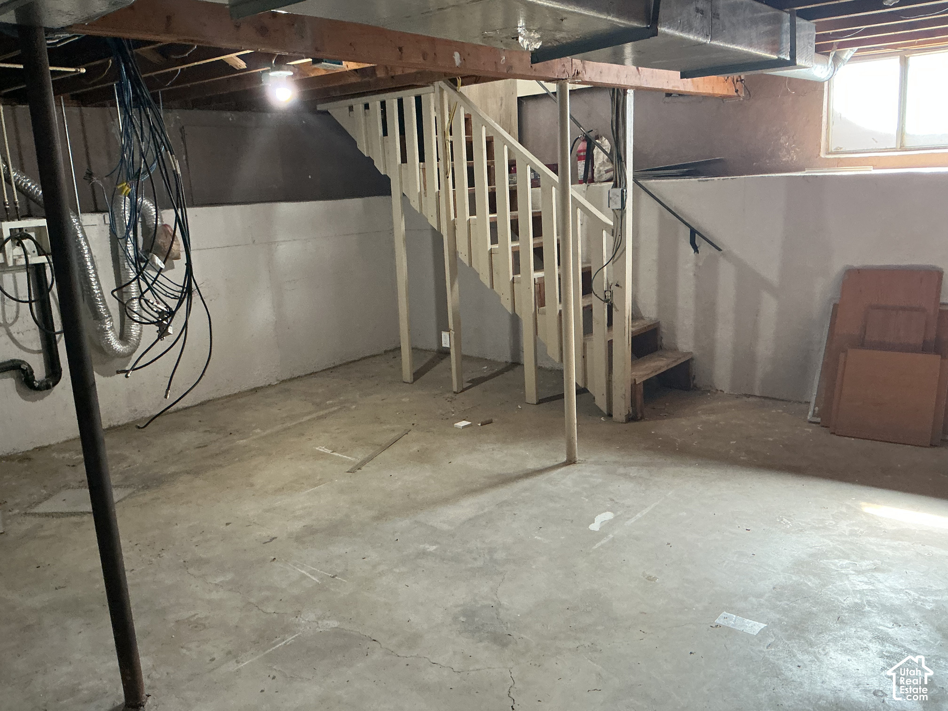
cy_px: 356
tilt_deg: -11.5
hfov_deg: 61.7
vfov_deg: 48.2
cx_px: 474
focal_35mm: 29
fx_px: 794
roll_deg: +3.0
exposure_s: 1/50
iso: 160
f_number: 1.8
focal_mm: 3
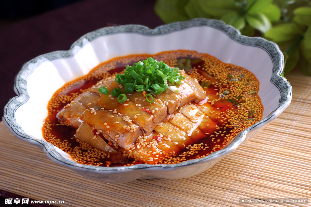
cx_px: 156
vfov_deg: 18.2
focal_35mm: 75
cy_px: 104
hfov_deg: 27.0
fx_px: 647
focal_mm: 50
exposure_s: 1/400
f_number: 7.1
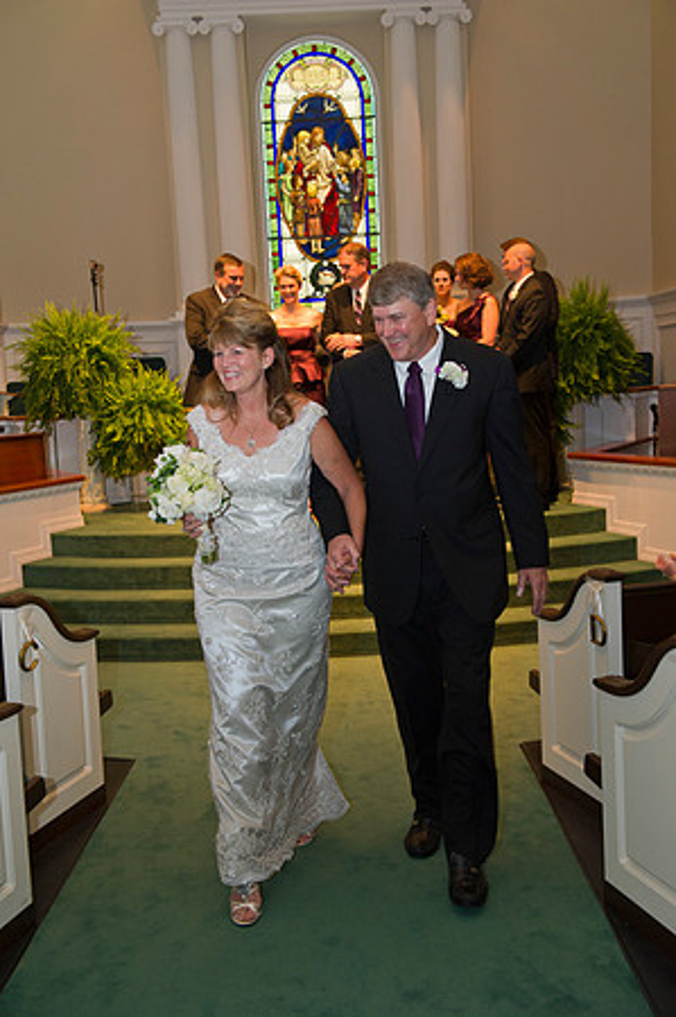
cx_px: 338
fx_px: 1073
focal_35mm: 38
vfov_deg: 50.7
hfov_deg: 35.0
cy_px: 508
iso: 1600
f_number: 4
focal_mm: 38
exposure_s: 1/60
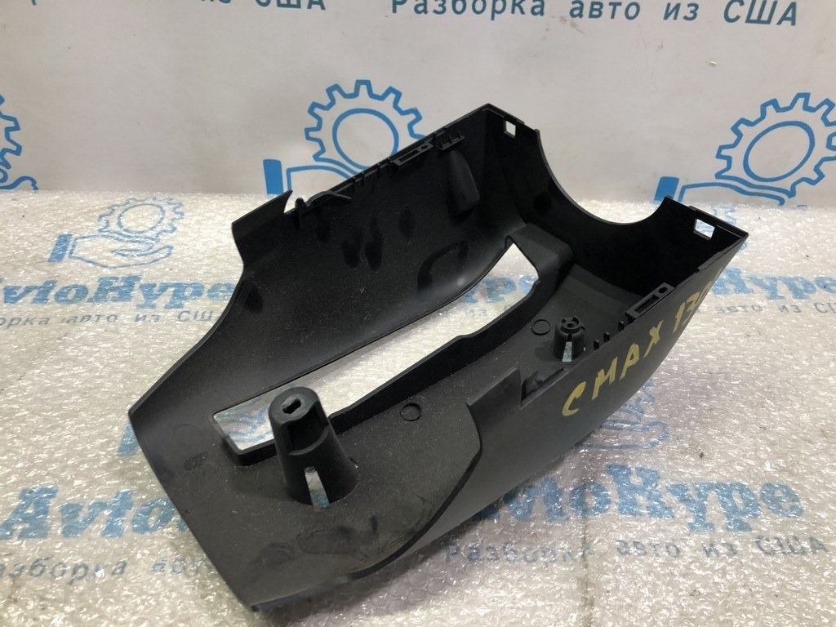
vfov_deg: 49.7
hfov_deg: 63.4
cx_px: 418
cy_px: 314
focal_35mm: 28
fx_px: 676
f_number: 1.8
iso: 40
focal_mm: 4
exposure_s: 1/33
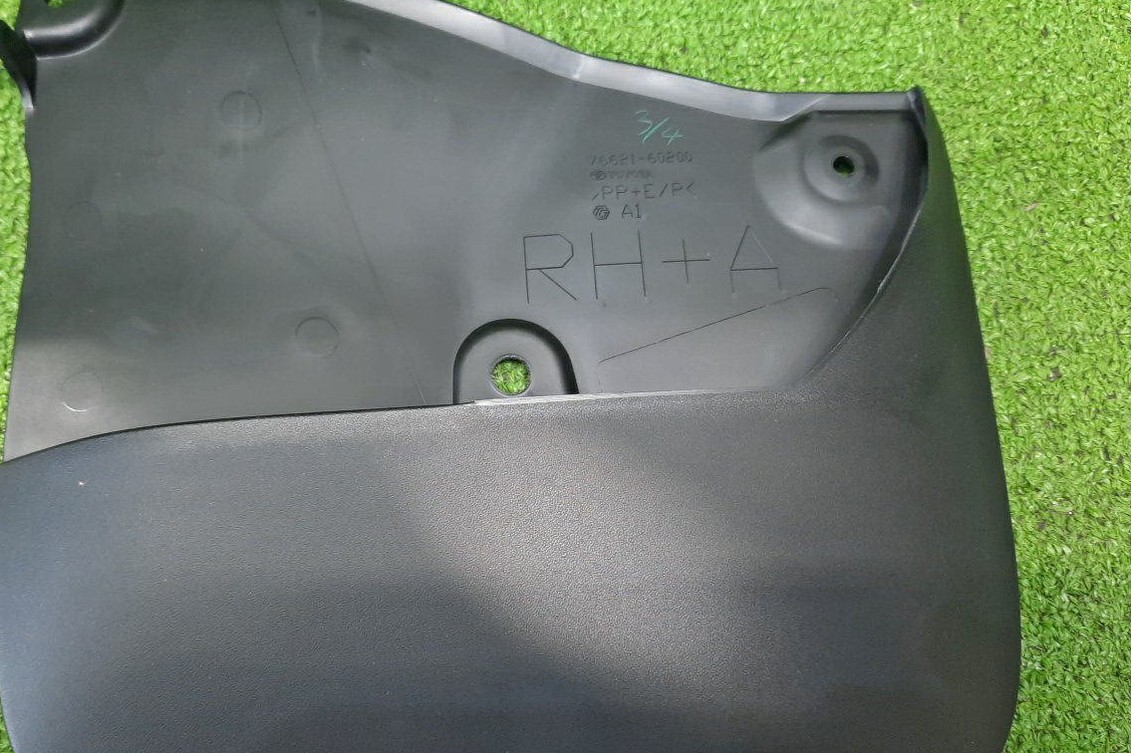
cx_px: 453
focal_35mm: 33
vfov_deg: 39.9
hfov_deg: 56.8
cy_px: 385
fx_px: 1036
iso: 200
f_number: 2
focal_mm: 4.6
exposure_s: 1/50
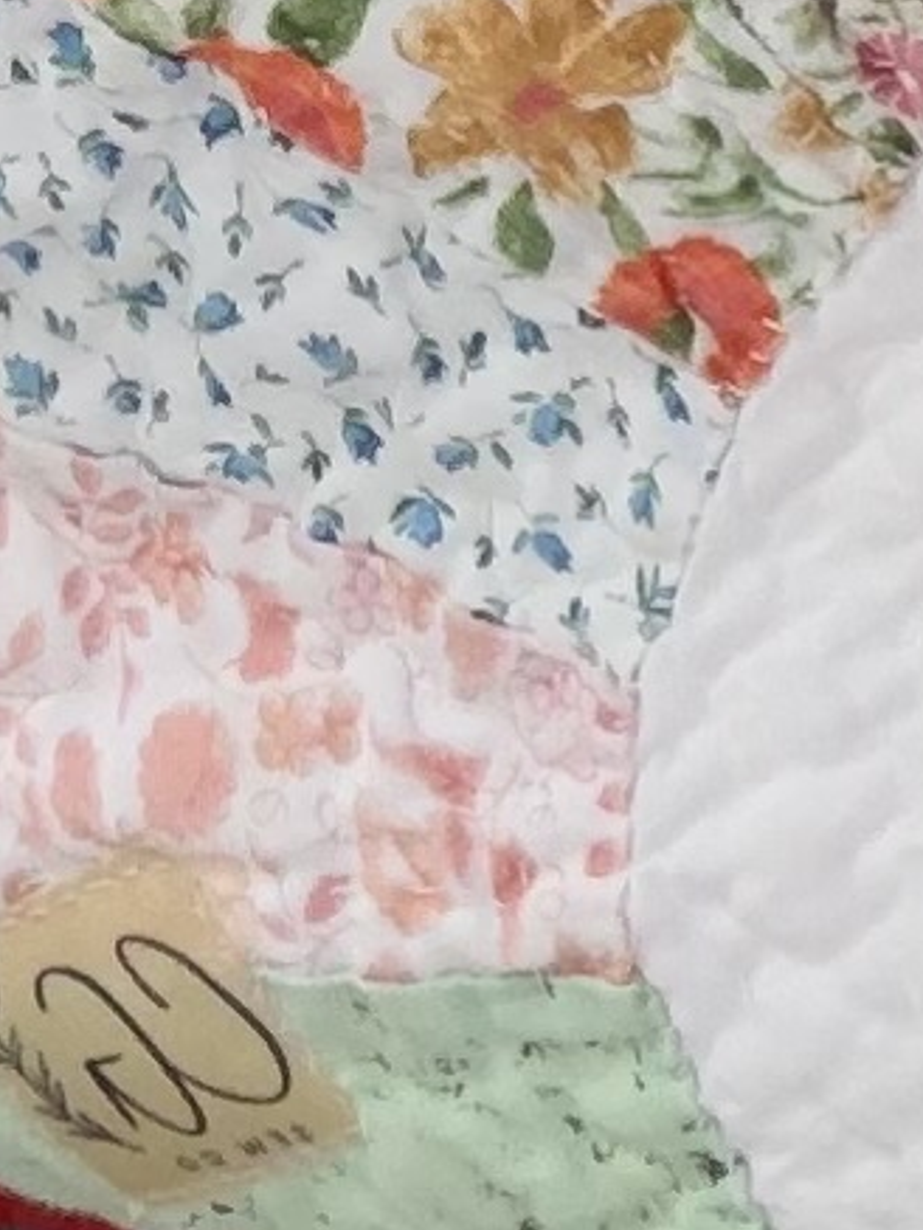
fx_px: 7533
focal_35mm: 212
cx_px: 262
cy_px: -1357
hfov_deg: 7.0
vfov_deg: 8.7
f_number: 1.9
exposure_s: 1/178
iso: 25
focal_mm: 2.71
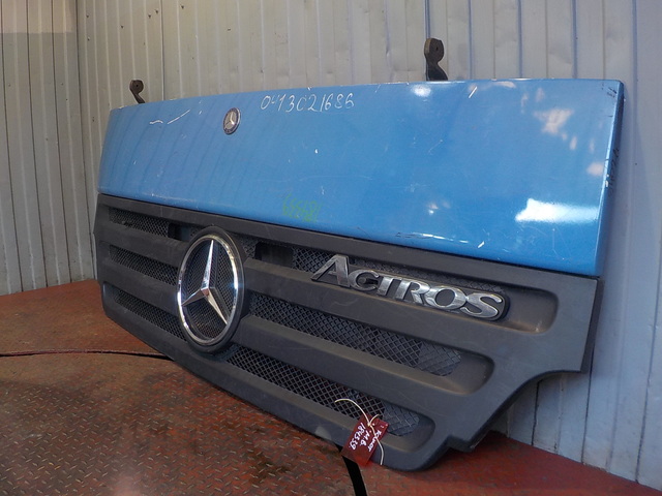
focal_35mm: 30
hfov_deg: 60.0
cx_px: 331
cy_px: 248
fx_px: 574
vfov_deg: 46.8
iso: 140
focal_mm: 4.1
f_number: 3.3
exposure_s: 1/30
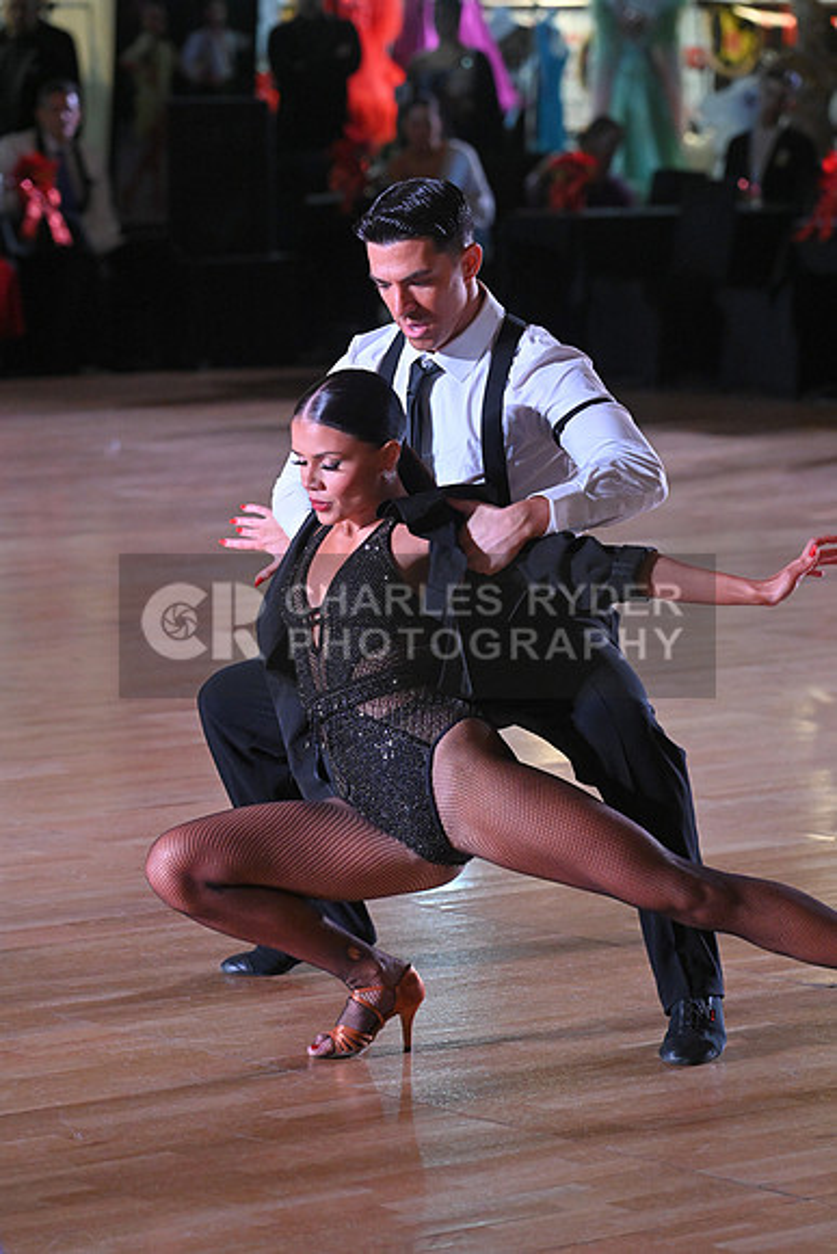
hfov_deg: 9.5
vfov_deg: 14.2
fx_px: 5053
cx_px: 418
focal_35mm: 145
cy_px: 627
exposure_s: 1/320
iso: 4000
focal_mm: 145
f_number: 5.6
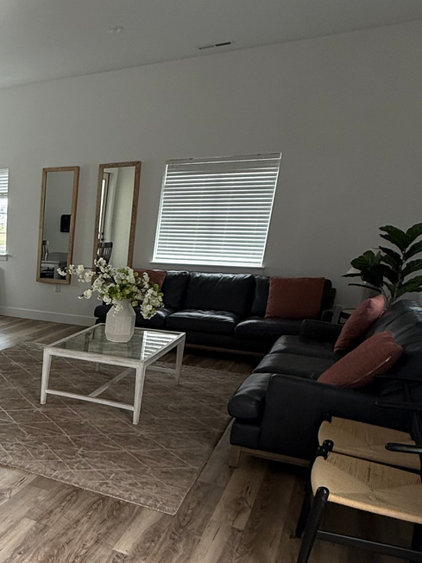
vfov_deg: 54.0
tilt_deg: -16.1
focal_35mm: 33
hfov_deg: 35.4
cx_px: -63
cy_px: 386
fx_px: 536
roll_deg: -0.2
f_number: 2.2
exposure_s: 1/99
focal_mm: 2.22
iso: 125
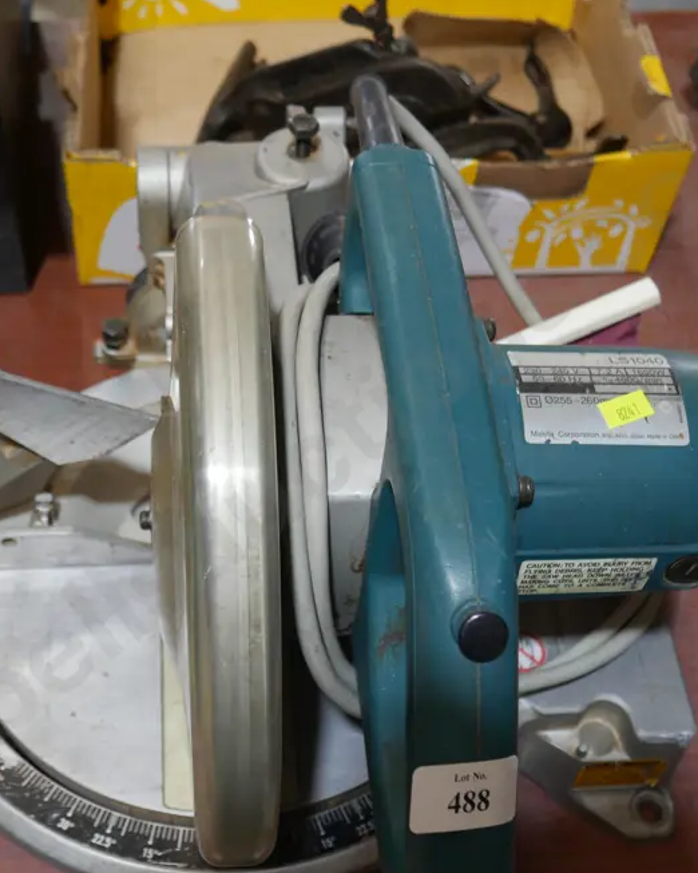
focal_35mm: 49
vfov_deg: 38.0
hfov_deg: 30.7
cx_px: 273
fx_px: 1266
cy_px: 499
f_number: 3.6
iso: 200
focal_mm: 16
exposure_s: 1/60
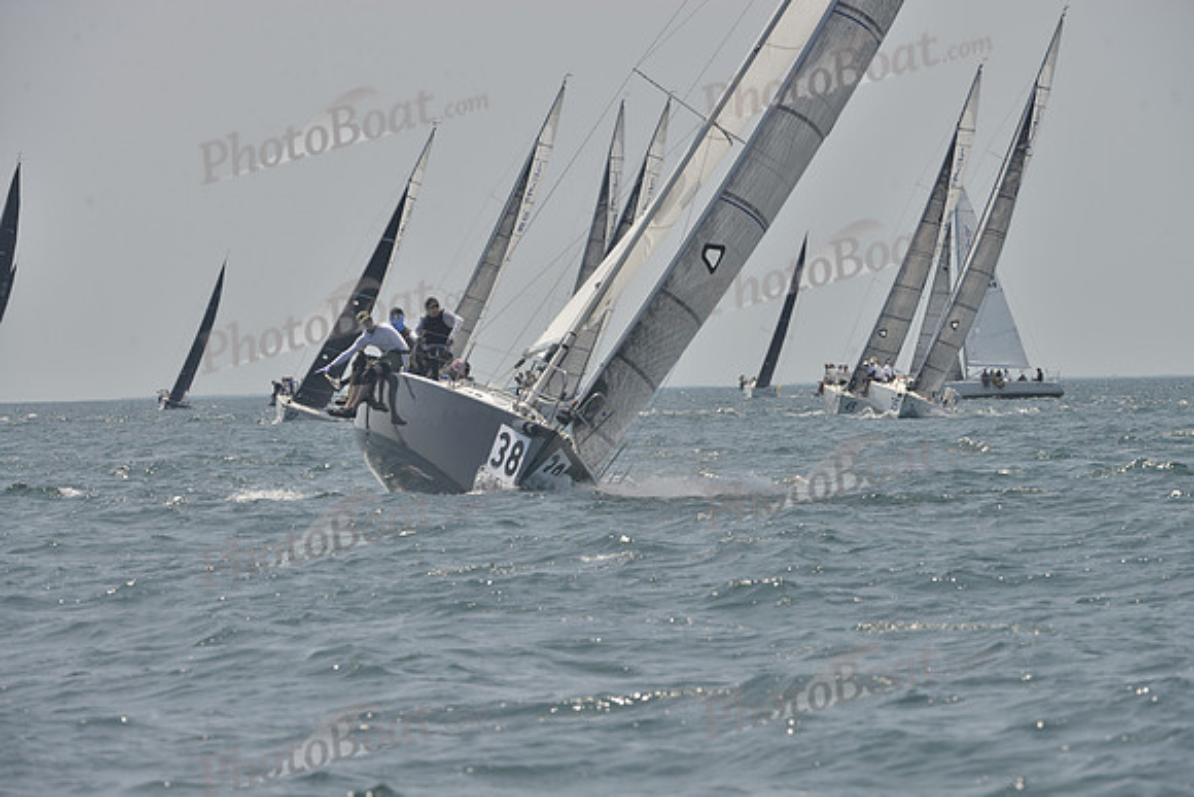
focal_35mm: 280
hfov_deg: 7.4
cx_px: 597
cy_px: 398
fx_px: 9288
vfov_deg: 4.9
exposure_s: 1/800
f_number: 10
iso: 280
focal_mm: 280
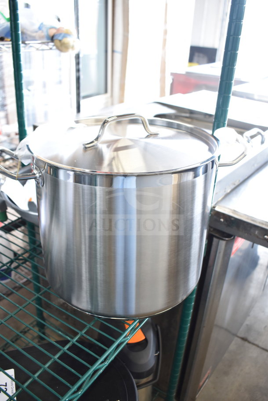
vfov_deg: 59.5
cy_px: 200
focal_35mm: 32
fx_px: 352
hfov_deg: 41.7
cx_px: 134
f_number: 3.8
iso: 640
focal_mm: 21
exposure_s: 1/30
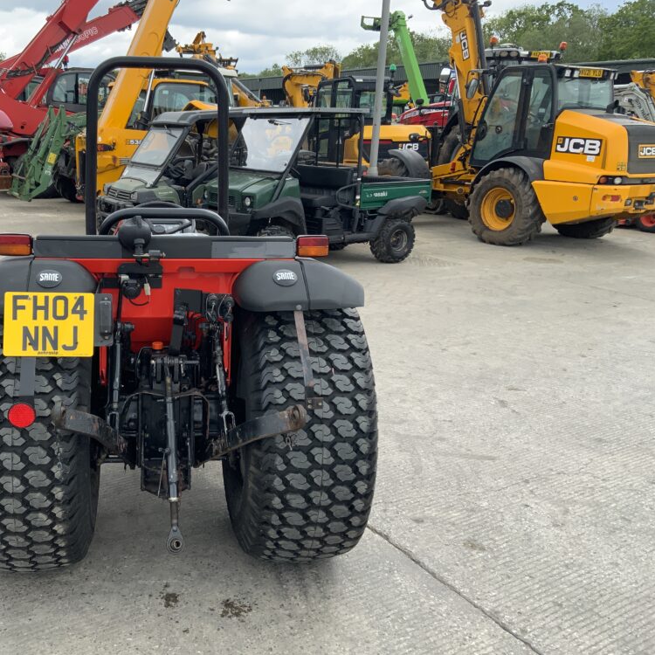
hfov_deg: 46.4
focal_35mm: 35
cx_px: 210
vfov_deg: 47.2
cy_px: 321
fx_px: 749
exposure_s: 1/389
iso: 16
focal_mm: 3
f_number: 1.8
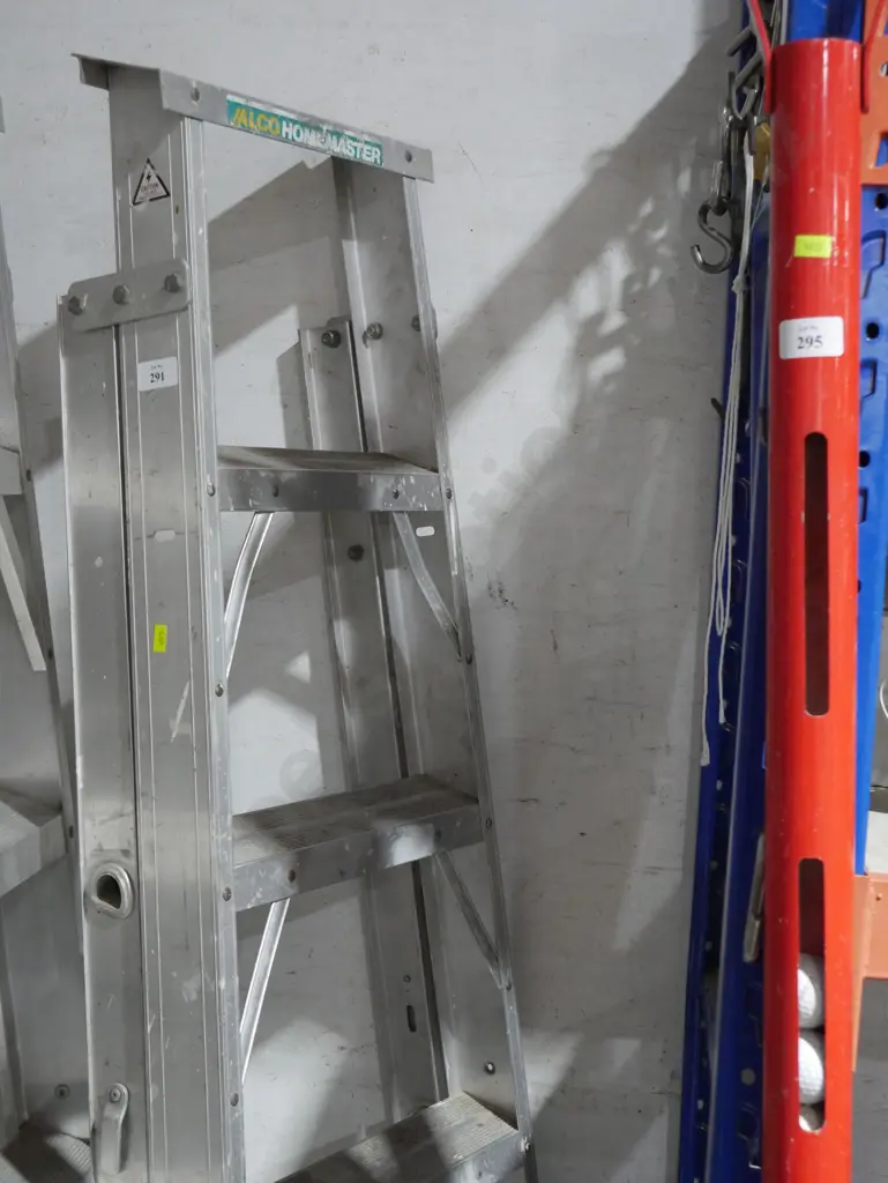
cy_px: 592
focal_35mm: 54
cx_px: 444
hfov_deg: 27.1
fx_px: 1845
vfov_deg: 35.5
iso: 2500
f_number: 5.3
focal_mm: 27
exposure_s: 1/60
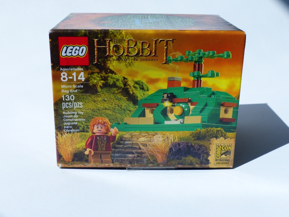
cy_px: 108
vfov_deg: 29.7
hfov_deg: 38.9
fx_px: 409
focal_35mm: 49
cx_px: 144
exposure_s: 1/2000
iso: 100
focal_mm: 8.4
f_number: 2.8
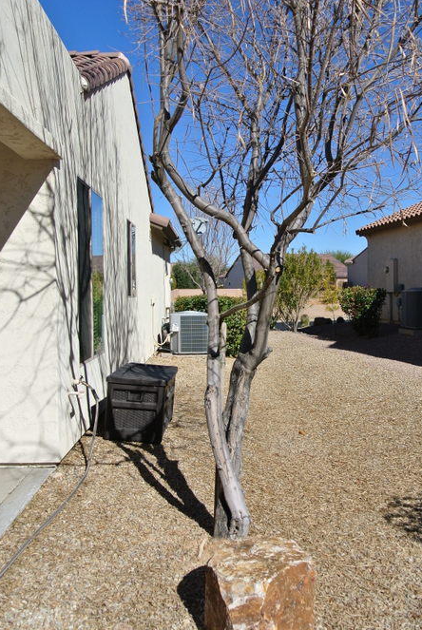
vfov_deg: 54.4
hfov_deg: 38.0
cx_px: 219
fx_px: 613
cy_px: 311
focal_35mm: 35
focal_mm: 11
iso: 100
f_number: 5
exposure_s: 1/800
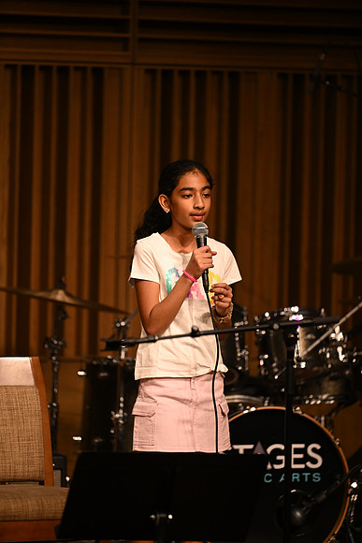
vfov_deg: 10.3
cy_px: 272
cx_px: 181
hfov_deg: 6.9
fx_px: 3015
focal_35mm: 200
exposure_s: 1/400
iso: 1000
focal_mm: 200
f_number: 2.8
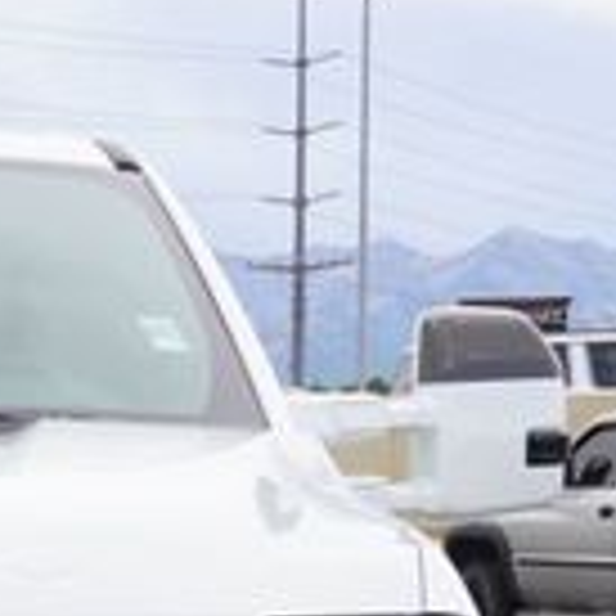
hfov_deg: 10.4
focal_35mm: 161
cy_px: 935
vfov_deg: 10.5
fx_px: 3241
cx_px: -360
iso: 100
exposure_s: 1/100
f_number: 8
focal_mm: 27
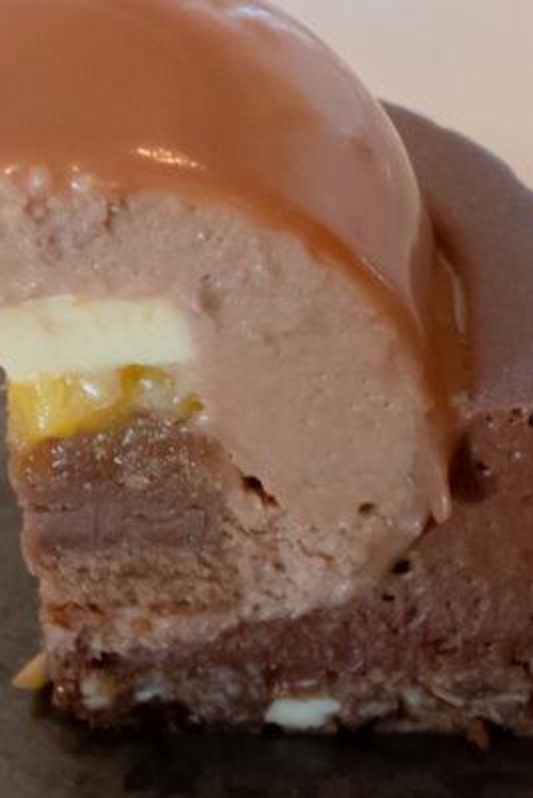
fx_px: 2882
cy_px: 449
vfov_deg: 15.8
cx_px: 401
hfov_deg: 10.5
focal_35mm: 130
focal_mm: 45
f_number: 14
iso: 3200
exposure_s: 1/30
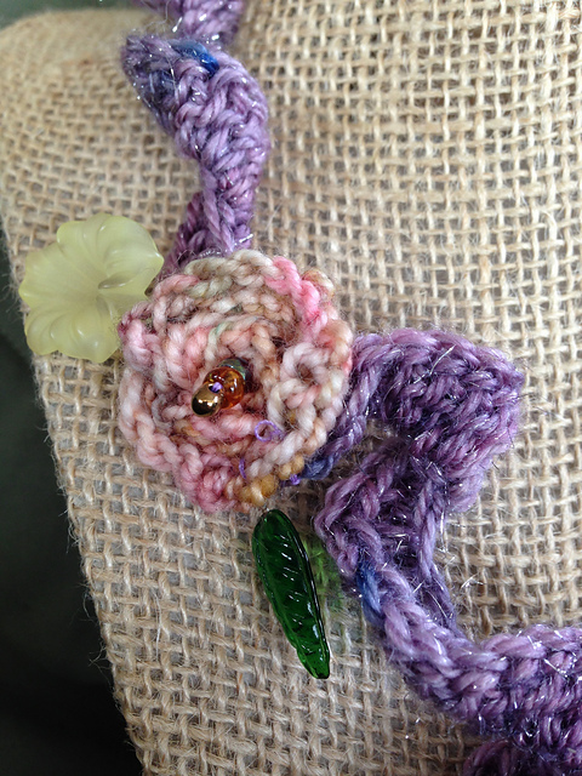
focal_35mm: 33
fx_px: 740
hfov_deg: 42.9
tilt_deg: -19.8
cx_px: 291
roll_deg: -2.7
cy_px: 388
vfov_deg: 55.4
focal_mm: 4.12
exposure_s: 1/30
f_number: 2.4
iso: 50
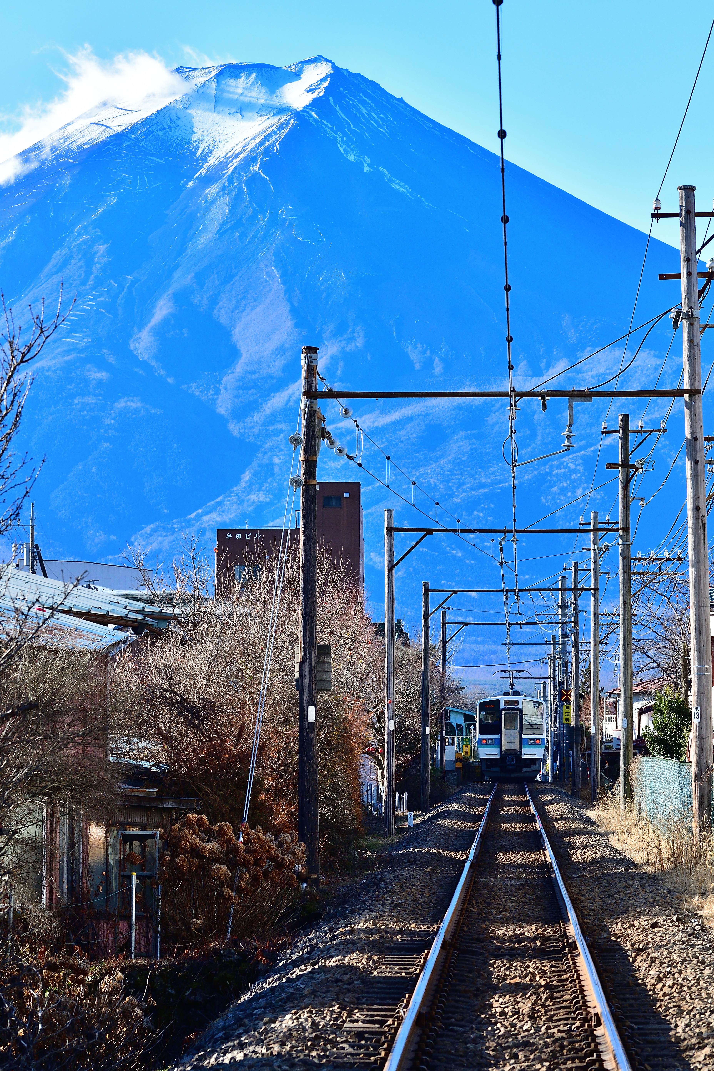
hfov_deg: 9.1
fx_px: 4462
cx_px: 357
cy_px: 536
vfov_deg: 13.7
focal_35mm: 150
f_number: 8
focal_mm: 100
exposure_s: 1/400
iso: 280
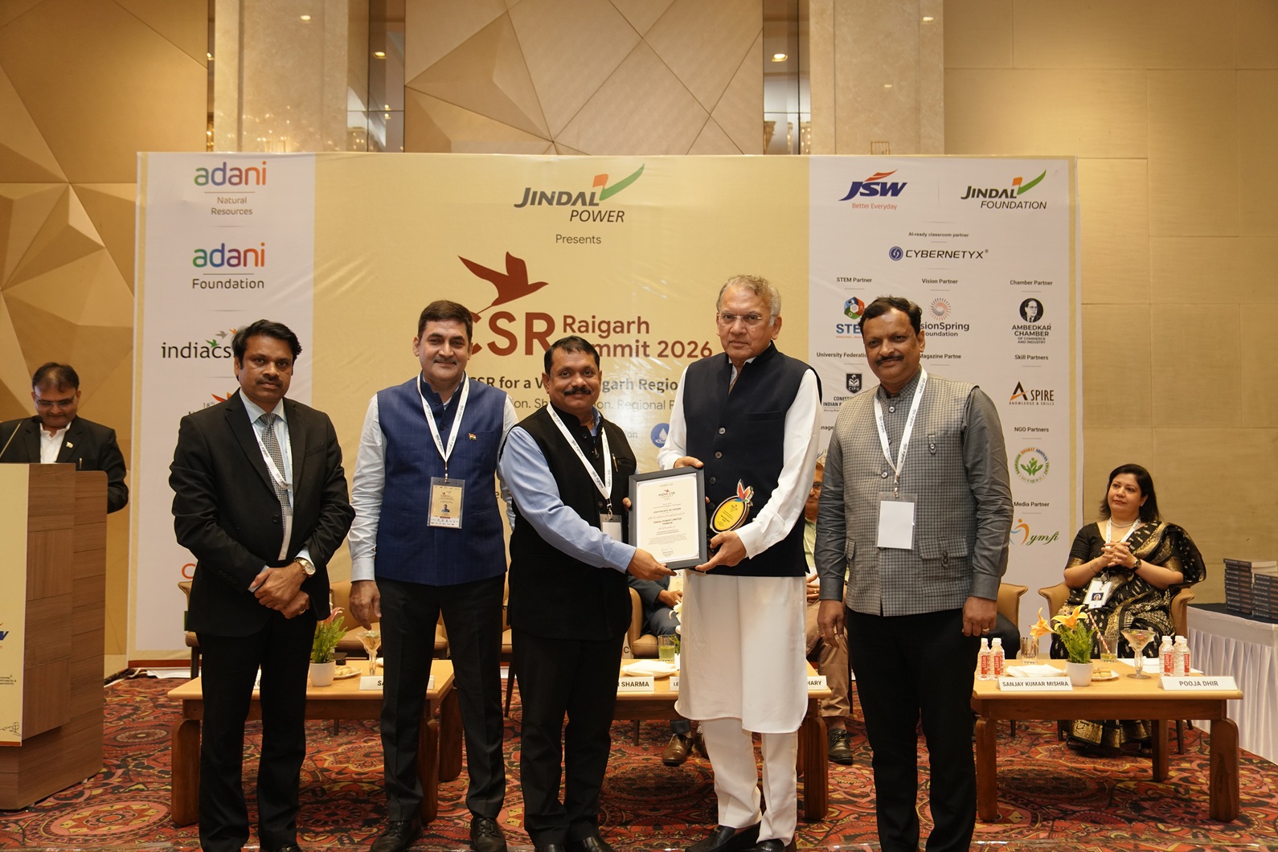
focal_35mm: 29
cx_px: 639
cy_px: 426
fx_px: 1029
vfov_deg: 45.0
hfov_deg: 63.7
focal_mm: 29
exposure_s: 1/200
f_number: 4.5
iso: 1600
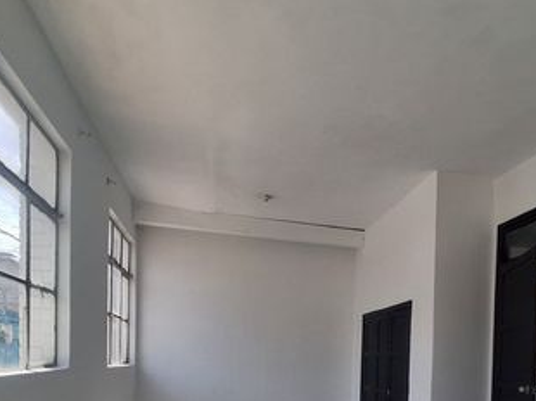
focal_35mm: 28
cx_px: 402
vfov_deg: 44.6
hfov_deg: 60.0
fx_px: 433
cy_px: 370
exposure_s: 1/698
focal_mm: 1.74
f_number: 2.2
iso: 40
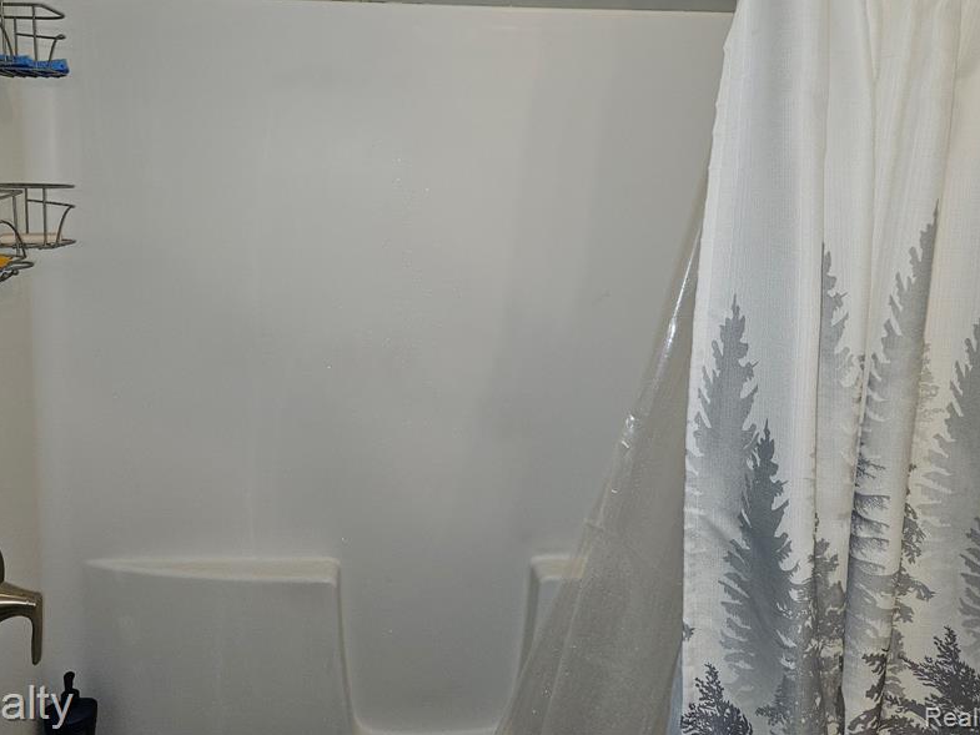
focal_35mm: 30
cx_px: 412
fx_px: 849
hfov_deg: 59.6
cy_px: 258
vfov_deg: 46.2
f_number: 1.8
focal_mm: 5.4
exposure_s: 1/50
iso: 50
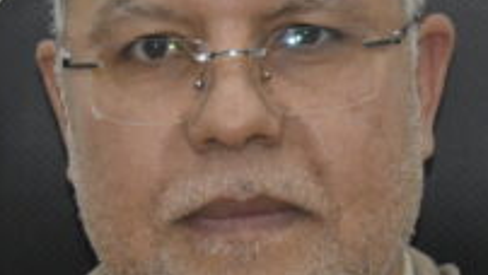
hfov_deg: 6.5
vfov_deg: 3.6
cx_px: 169
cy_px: 261
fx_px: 4325
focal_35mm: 334
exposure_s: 1/250
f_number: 10
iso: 3200
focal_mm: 56
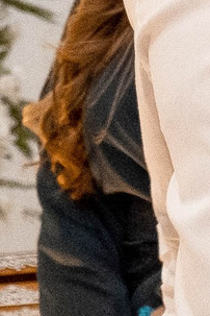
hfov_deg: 2.4
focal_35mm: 557
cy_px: 176
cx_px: 659
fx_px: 4873
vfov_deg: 3.7
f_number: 3.6
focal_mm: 39
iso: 1000
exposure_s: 1/200
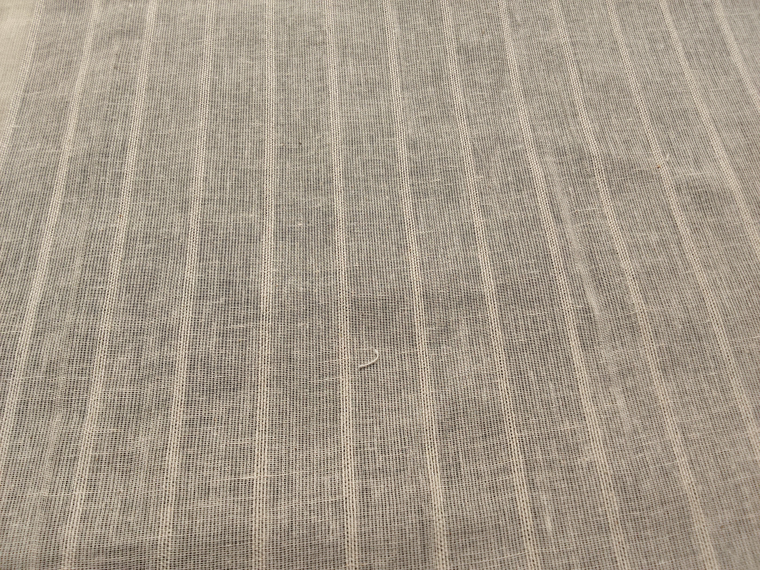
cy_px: 285
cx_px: 380
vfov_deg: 53.1
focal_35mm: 26
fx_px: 571
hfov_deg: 67.3
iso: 80
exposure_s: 1/100
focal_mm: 2.78
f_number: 2
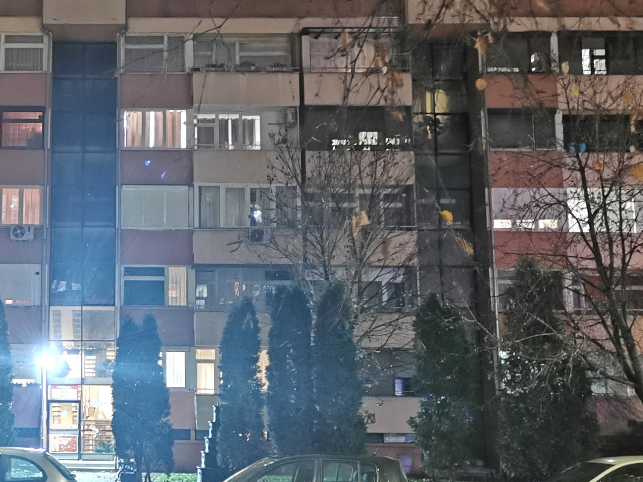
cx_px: 108
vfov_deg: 26.5
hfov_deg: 33.7
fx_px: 1022
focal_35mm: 55
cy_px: 272
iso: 800
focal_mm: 5.58
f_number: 1.8
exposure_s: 6
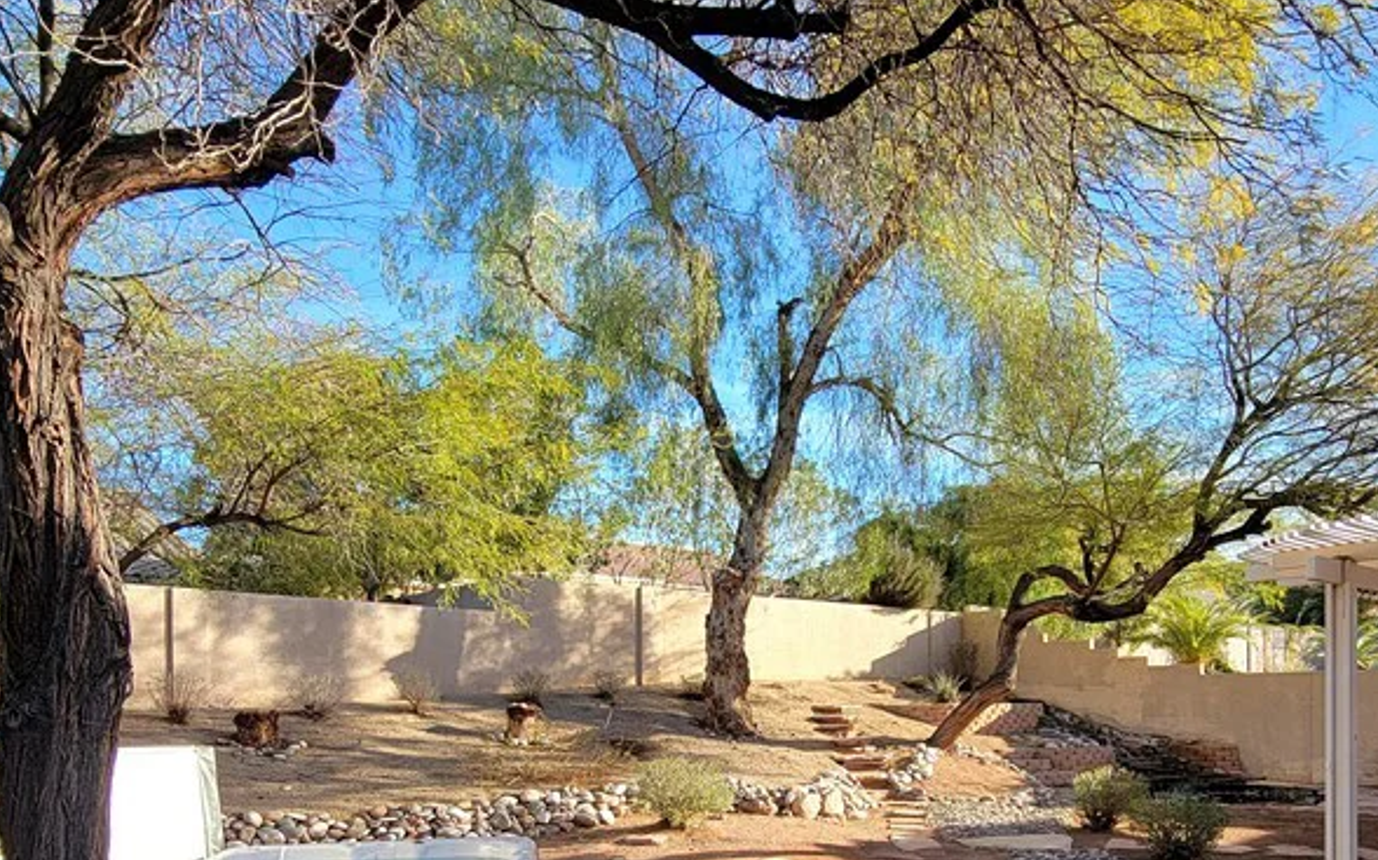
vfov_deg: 47.2
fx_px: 901
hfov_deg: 74.2
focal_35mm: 24
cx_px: 811
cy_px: 731
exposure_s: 1/456
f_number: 2.2
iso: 50
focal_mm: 2.2
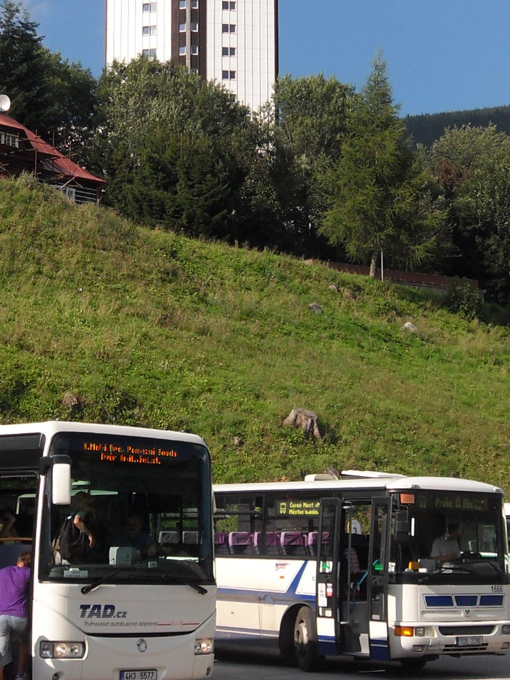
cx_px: 274
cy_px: 261
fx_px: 1533
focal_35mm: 78
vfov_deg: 25.0
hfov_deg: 18.9
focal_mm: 6.3
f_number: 8.2
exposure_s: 1/250
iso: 80
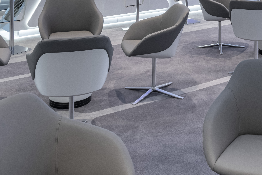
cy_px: -69
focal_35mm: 65
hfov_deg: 30.0
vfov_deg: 19.0
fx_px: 473
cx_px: 223
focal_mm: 18
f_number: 11
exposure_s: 1/8
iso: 320
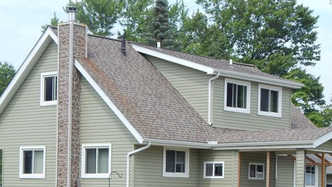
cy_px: 189
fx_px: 898
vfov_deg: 11.7
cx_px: 179
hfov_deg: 20.9
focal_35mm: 102
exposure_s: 1/640
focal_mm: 10.9
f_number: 4
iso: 125
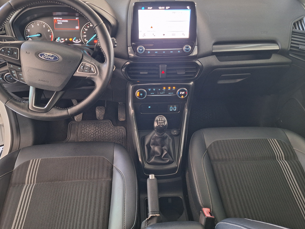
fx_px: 247
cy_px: 98
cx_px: 156
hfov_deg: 63.4
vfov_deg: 49.6
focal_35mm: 28
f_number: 1.8
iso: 320
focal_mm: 5.54
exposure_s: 1/24
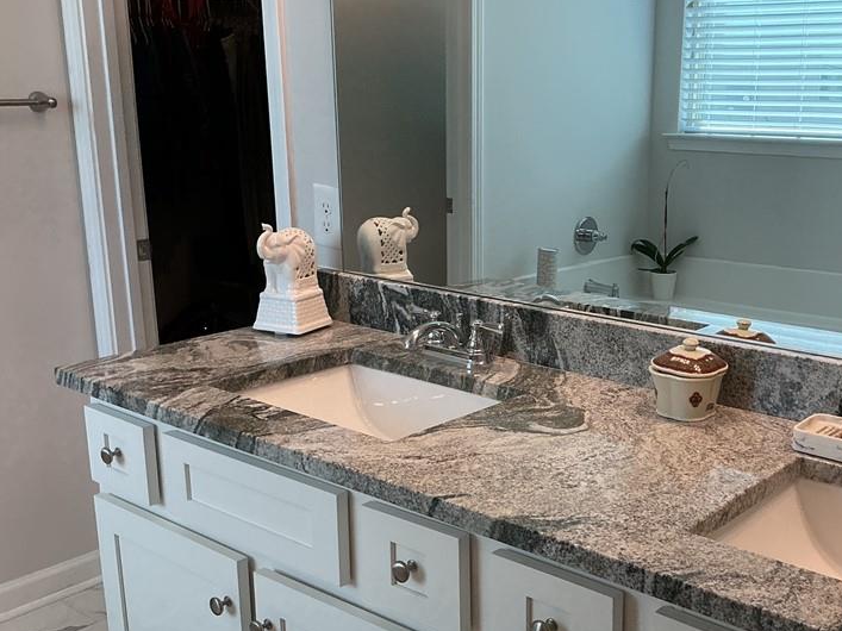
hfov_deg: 44.1
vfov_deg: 34.3
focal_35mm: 42
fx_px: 1021
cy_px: 341
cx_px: 572
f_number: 1.8
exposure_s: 1/120
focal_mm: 3
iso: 40
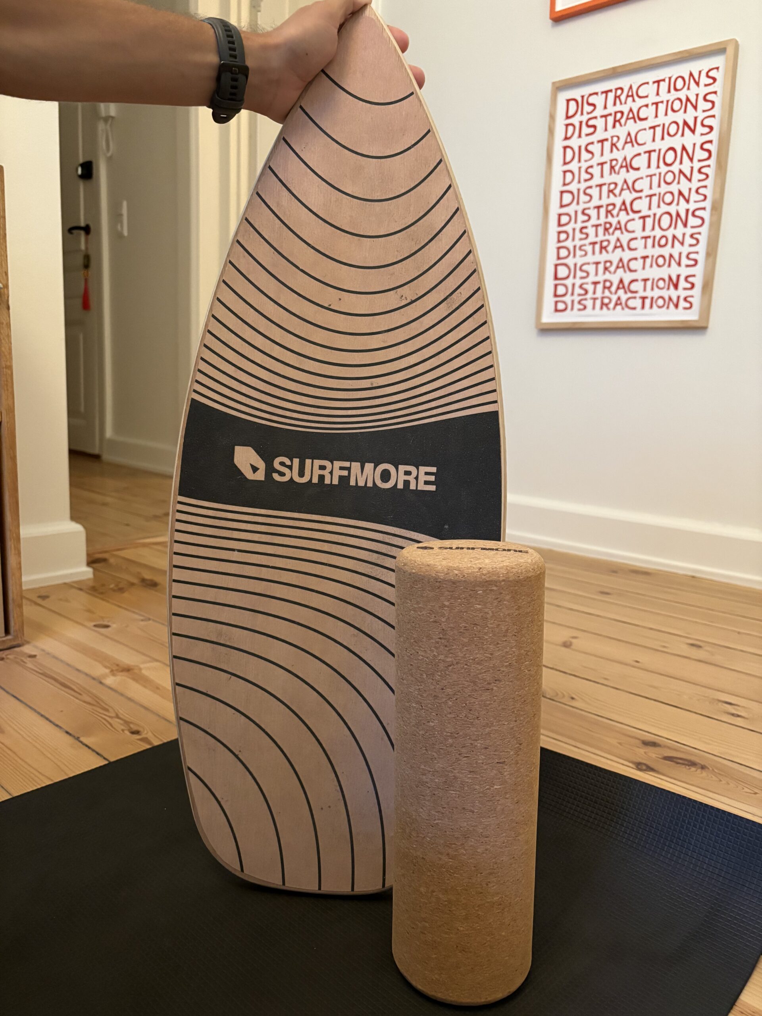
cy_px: 508
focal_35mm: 26
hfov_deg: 53.1
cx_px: 381
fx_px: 763
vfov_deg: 67.3
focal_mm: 5.96
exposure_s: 1/30
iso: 500
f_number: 1.6
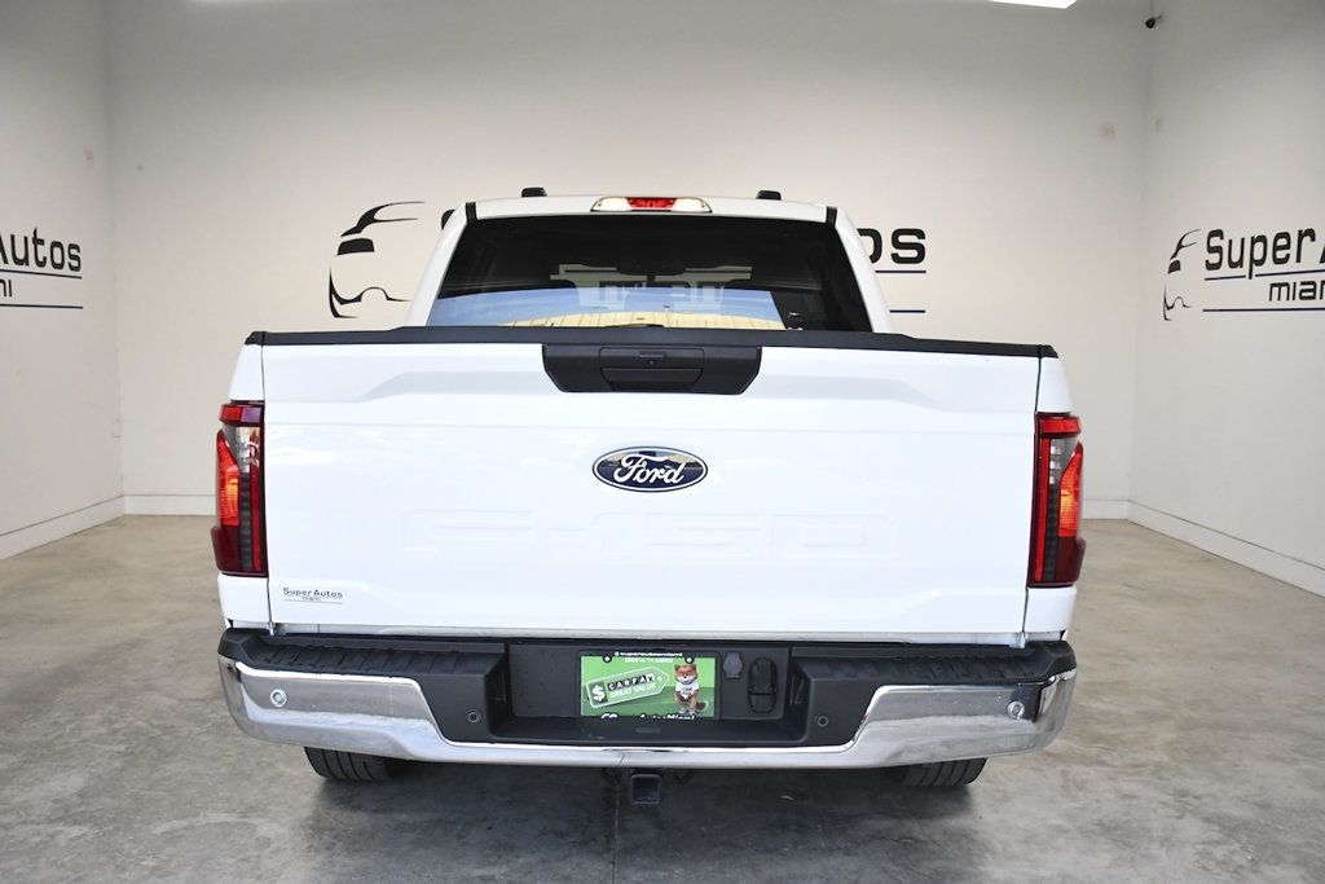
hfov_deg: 57.2
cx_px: 662
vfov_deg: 40.0
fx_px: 1215
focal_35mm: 33
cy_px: 442
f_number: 3.5
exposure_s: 1/1600
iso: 2500
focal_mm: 22
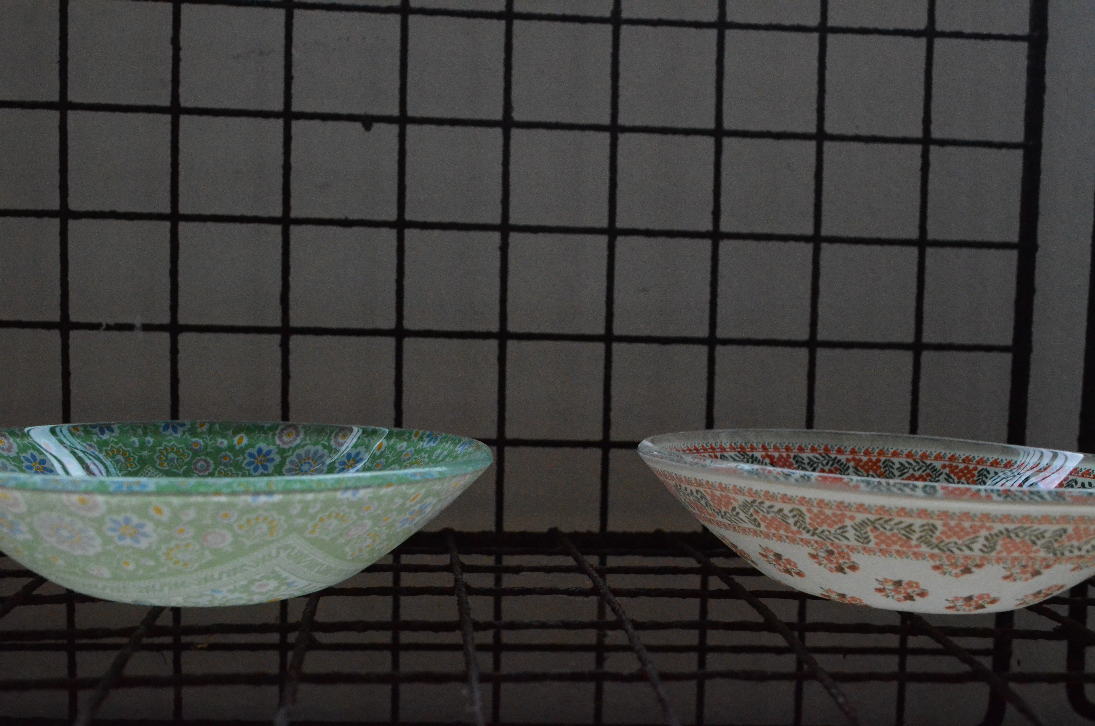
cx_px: 548
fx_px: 1366
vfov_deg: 29.7
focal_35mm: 45
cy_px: 363
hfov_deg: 43.7
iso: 6400
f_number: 9
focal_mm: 30
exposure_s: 1/320
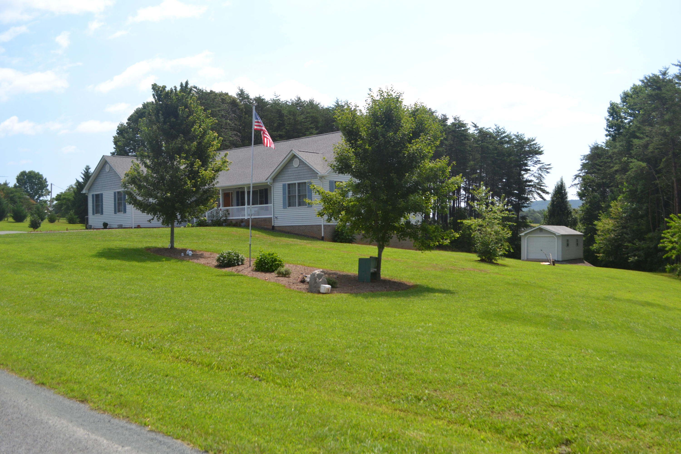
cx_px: 340
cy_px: 227
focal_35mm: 33
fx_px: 624
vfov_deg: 40.0
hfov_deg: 57.2
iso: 400
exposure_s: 1/1600
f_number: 6.3
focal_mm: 22
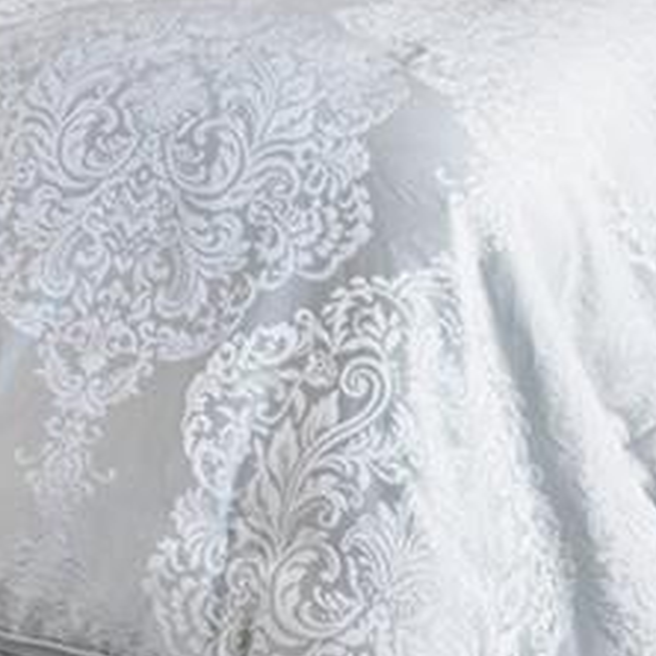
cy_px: -349
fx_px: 1973
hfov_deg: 17.6
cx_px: -222
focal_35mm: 92
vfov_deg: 17.0
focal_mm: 15
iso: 800
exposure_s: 1/8
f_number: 11
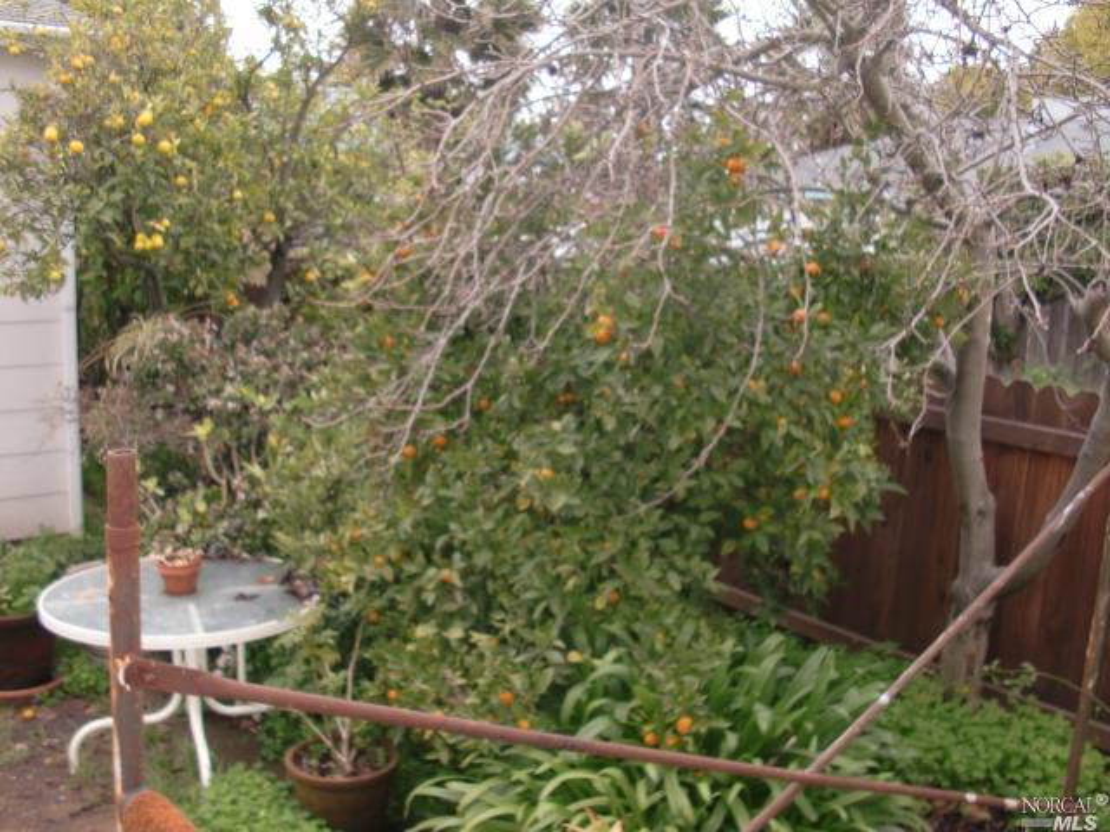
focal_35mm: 36
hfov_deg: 51.4
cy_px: 416
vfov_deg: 39.7
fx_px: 1154
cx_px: 555
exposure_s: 1/160
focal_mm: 6.3
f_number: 2.8
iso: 64
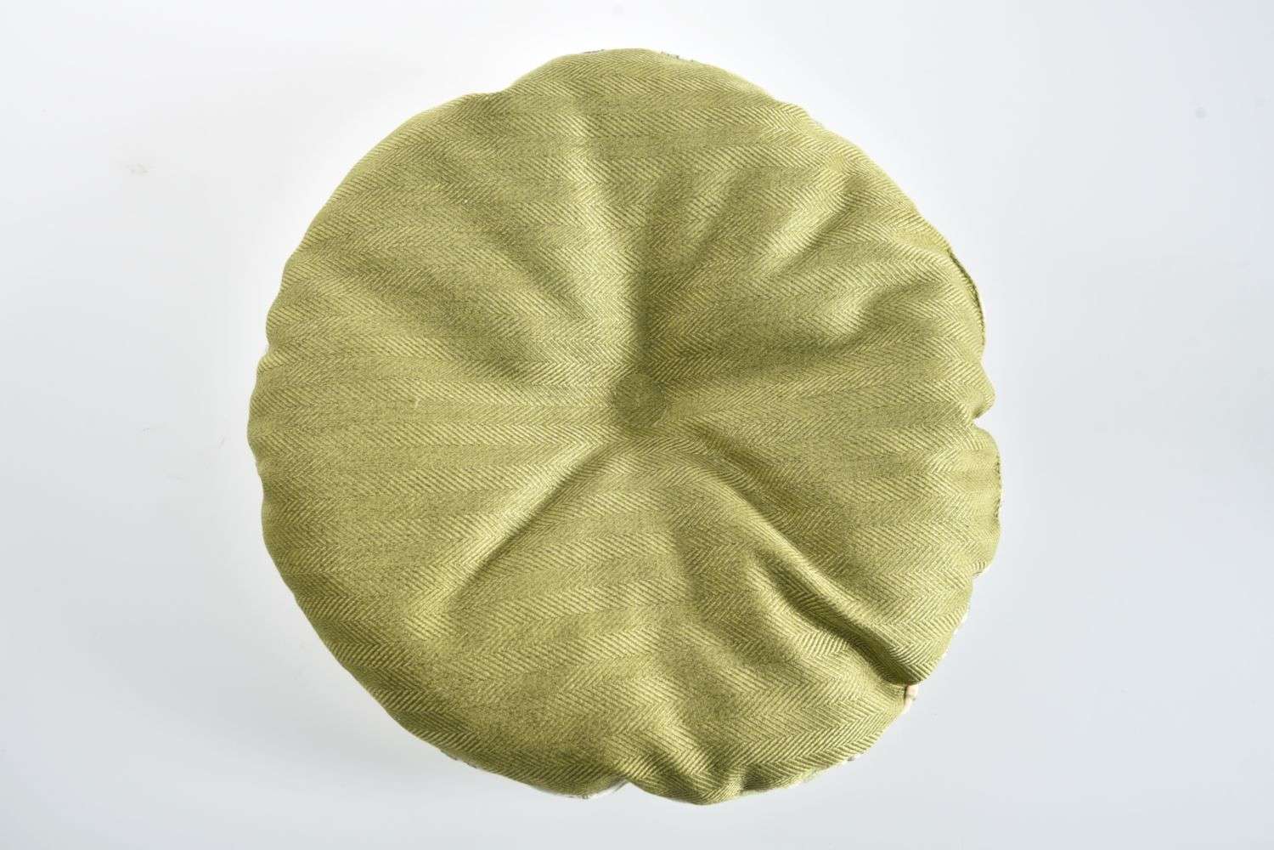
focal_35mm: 44
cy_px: 425
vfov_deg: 30.5
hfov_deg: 44.5
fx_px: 1557
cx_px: 637
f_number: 9
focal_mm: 44
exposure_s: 1/125
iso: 320
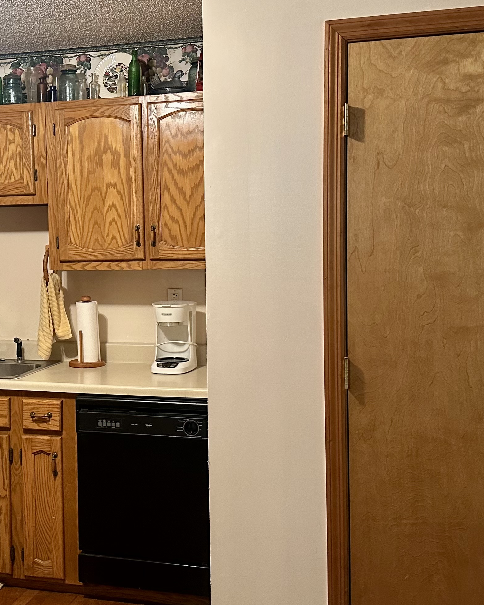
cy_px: 274
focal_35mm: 48
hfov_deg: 30.8
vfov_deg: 38.7
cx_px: 114
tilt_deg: -1.0
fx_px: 860
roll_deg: +2.0
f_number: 1.78
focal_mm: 6.86
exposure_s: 1/60
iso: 400
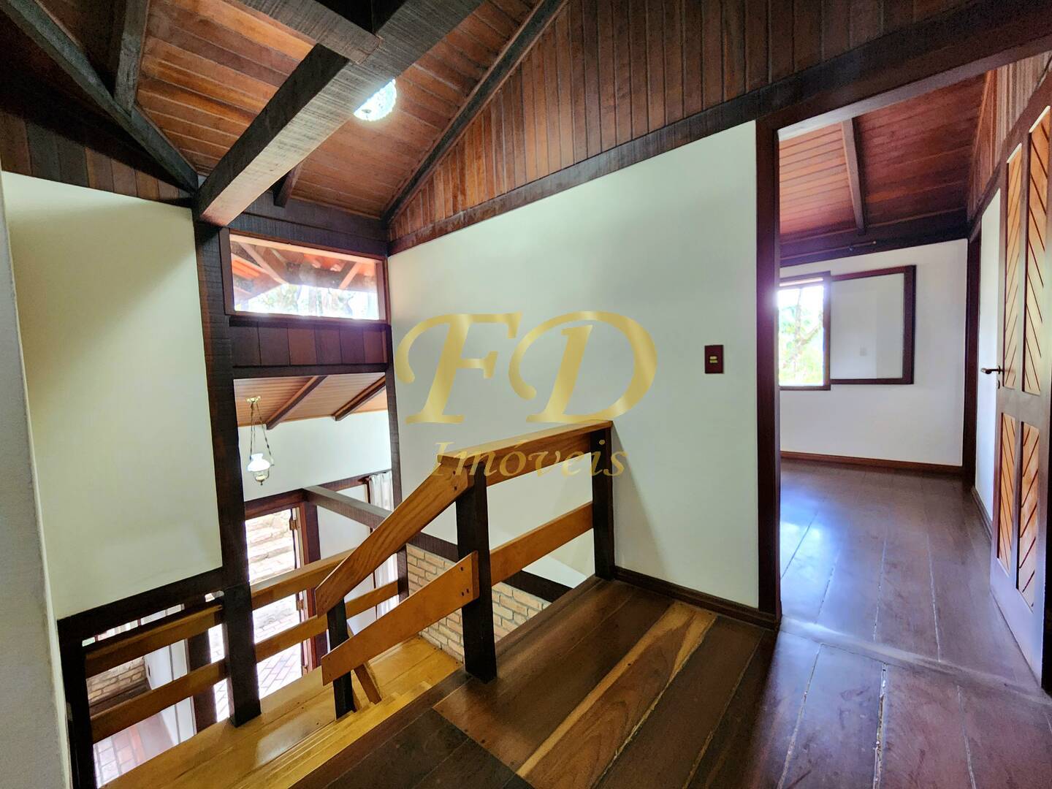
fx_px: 395
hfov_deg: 106.2
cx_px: 526
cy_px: 394
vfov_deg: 89.9
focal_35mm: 13
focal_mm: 2.2
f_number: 2.2
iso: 640
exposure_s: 1/24
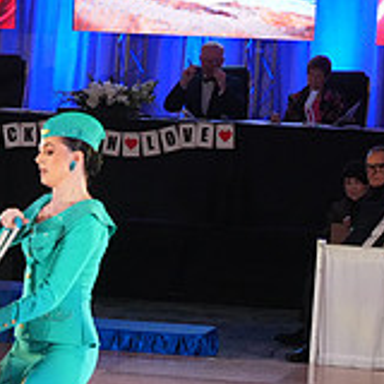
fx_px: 2711
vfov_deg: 8.1
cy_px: 320
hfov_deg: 7.9
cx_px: -250
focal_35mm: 216
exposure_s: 1/320
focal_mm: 70
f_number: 5.6
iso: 5000
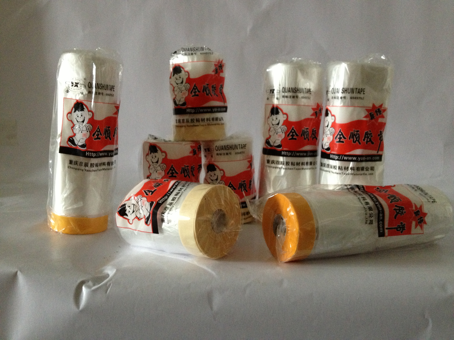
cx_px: 227
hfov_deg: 52.6
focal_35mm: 35
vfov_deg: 40.7
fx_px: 459
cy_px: 170
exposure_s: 1/20
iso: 320
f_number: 2.4
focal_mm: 4.28
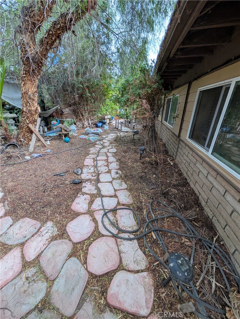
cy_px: 160
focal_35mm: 12
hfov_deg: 94.7
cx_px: 120
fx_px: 111
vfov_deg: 110.4
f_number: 1.7
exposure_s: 1/265
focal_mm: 2.02
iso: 50
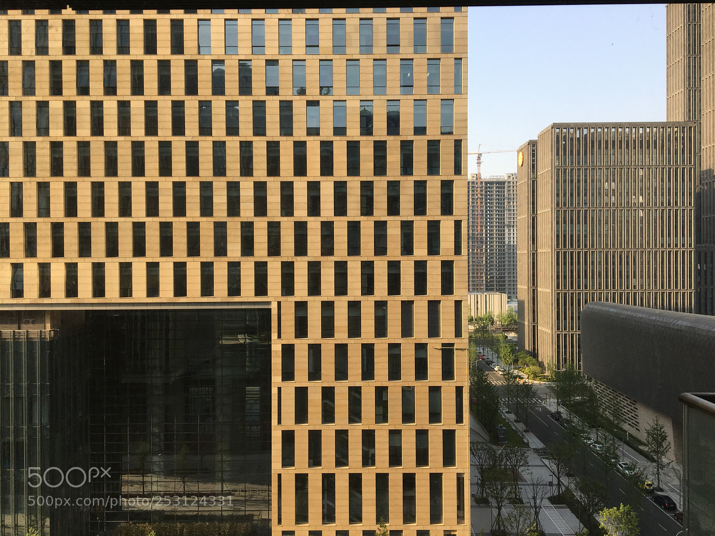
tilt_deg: -0.2
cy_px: 268
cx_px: 358
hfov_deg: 61.7
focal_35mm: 29
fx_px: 599
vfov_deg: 48.2
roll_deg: -0.3
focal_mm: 4.15
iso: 25
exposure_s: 1/381
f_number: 2.2
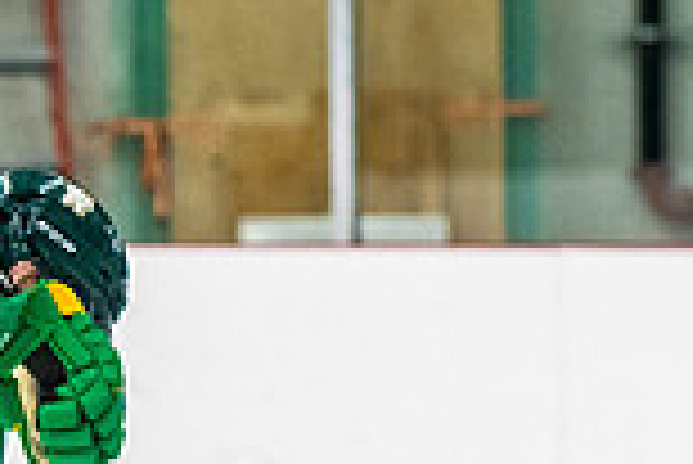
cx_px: -107
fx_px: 9769
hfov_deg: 4.1
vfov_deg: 2.7
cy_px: 611
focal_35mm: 507
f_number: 2.8
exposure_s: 1/640
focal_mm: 105
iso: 1600
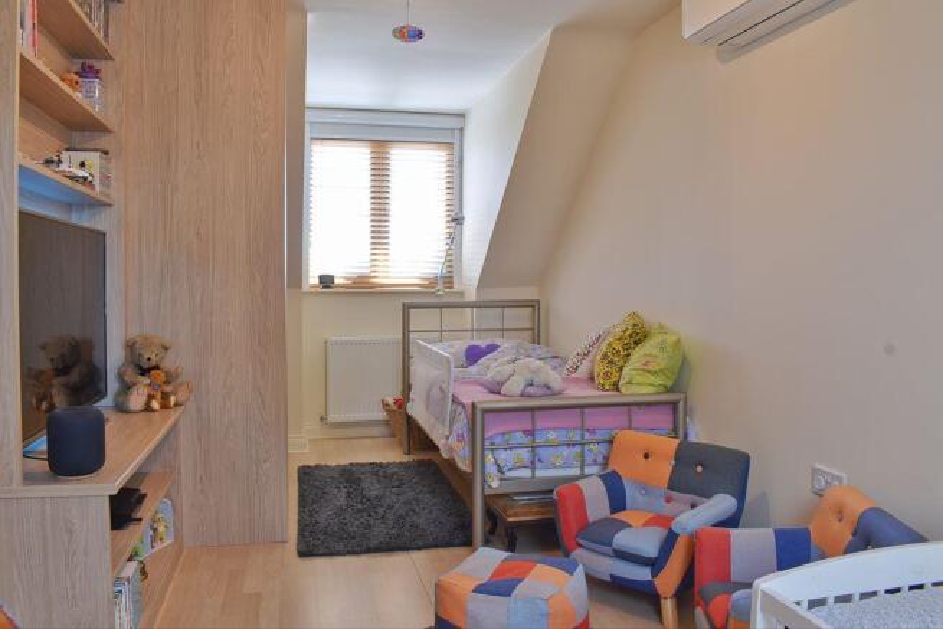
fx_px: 707
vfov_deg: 48.0
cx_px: 472
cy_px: 314
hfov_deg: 67.4
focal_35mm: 27
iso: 280
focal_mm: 18
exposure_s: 1/5
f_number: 13
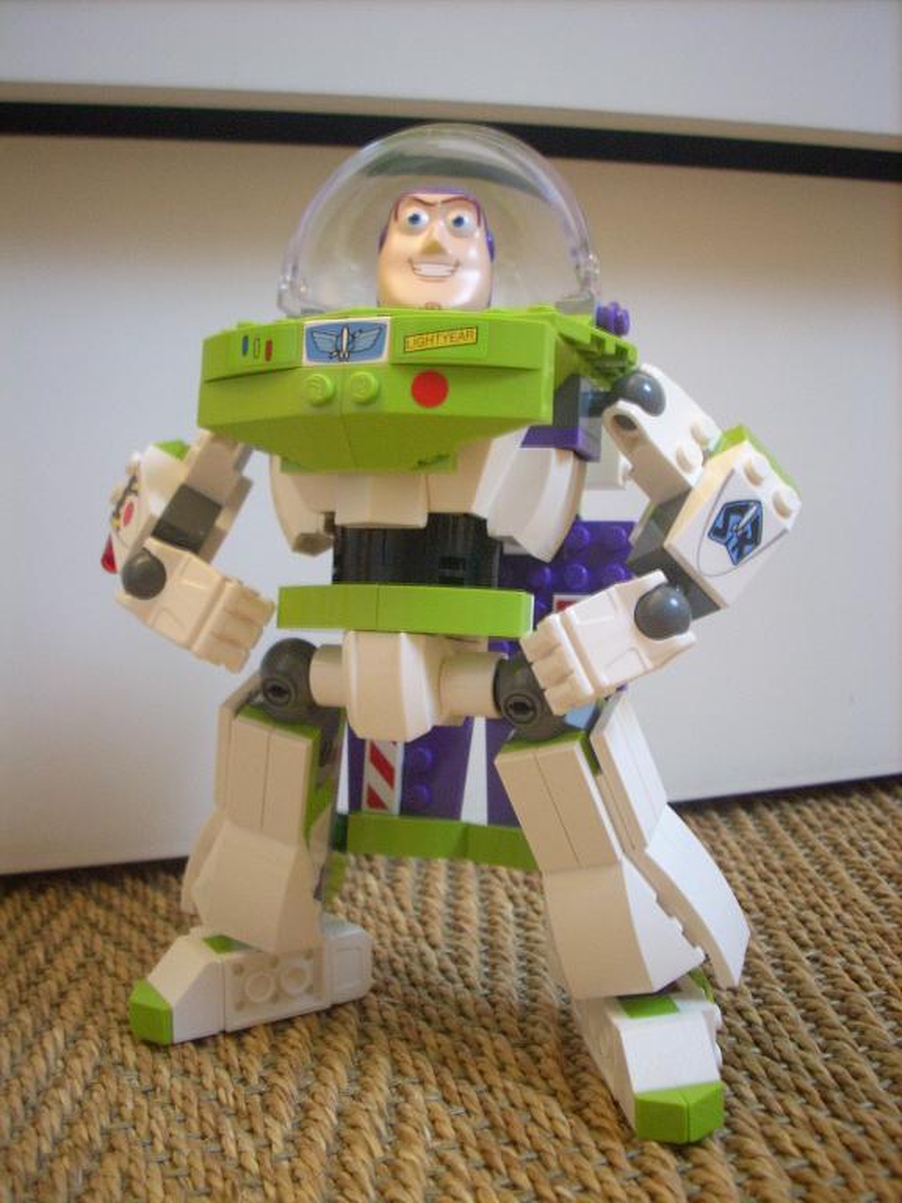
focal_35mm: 37
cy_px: 602
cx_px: 451
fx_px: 1285
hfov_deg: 38.7
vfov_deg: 50.1
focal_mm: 6.2
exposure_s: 1/4
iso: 200
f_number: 2.8
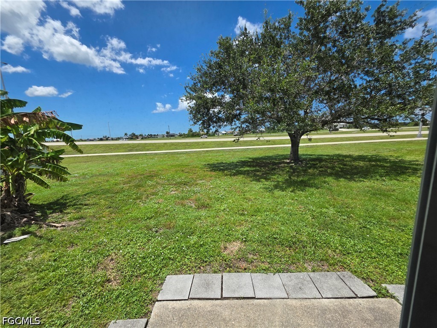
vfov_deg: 89.9
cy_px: 164
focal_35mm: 13
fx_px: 164
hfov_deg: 106.2
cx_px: 218
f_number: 1.9
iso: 40
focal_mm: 2.2
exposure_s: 1/2859
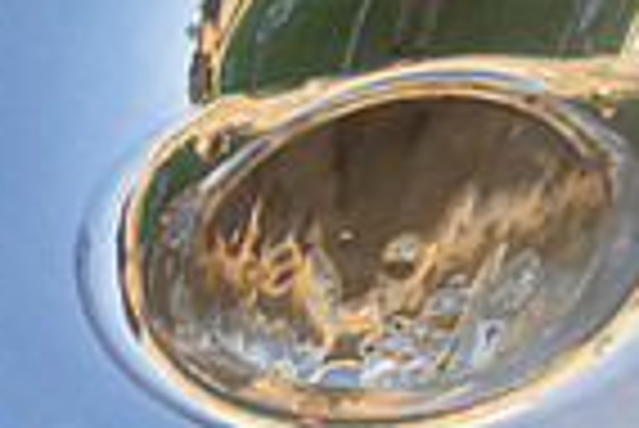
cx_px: -310
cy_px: 827
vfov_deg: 17.7
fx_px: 1013
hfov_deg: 26.1
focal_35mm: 57
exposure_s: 1/500
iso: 320
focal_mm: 14
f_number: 4
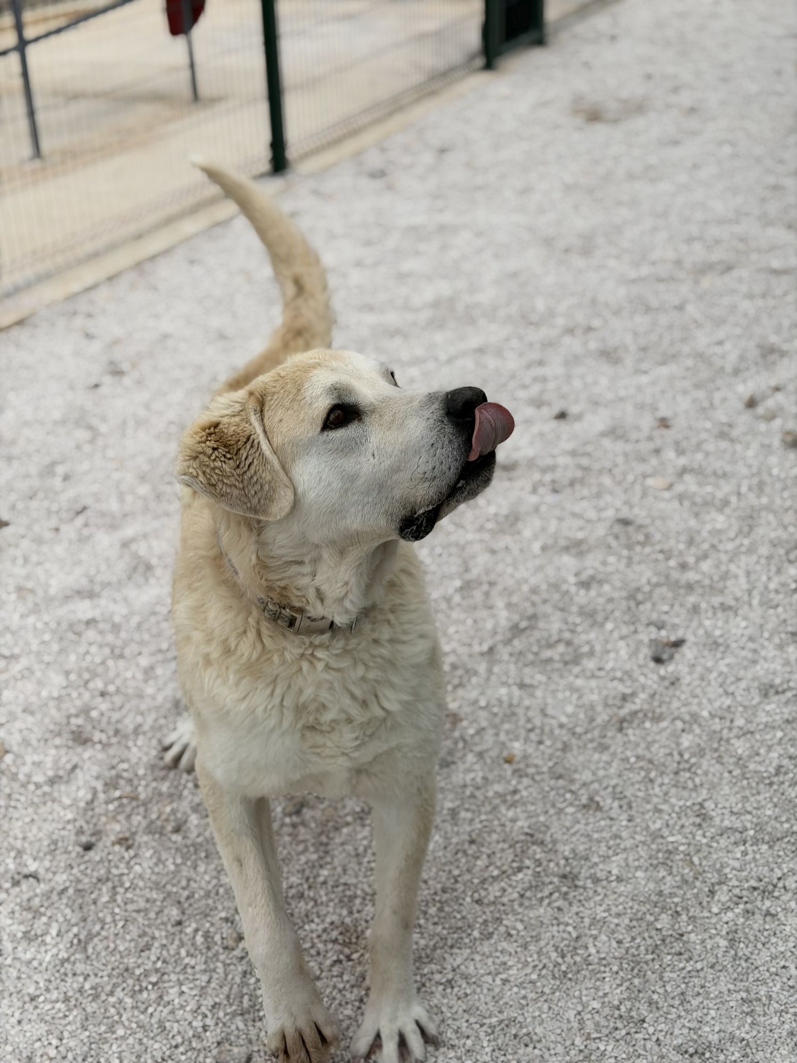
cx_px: 398
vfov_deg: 39.7
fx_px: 1474
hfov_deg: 30.3
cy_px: 532
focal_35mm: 48
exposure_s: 1/4587
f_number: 1.78
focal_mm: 6.76
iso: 64
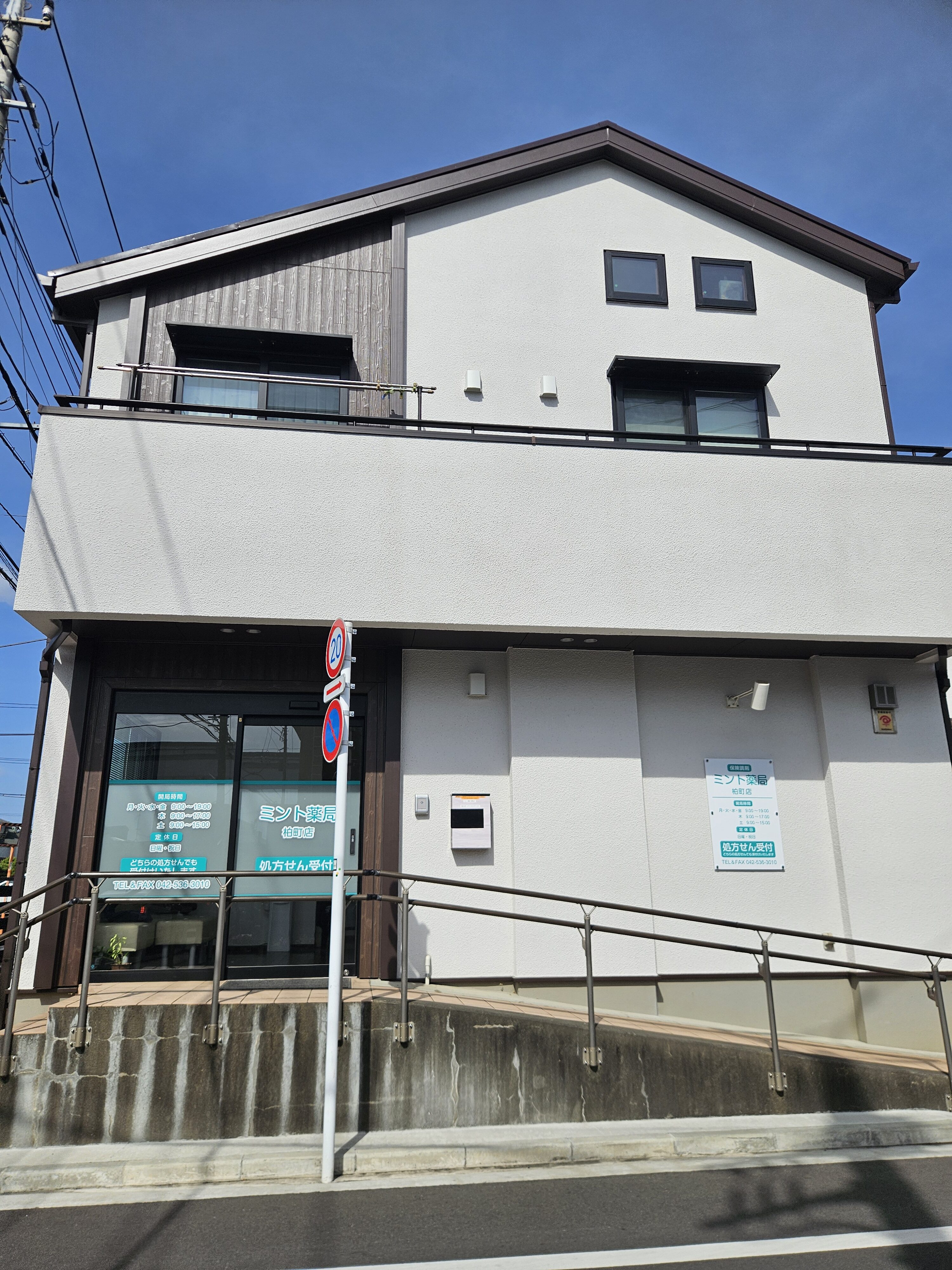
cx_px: 476
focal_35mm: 23
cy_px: 635
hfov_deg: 58.9
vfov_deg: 73.9
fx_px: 843
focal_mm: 5.4
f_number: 1.8
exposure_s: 1/3717
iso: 25
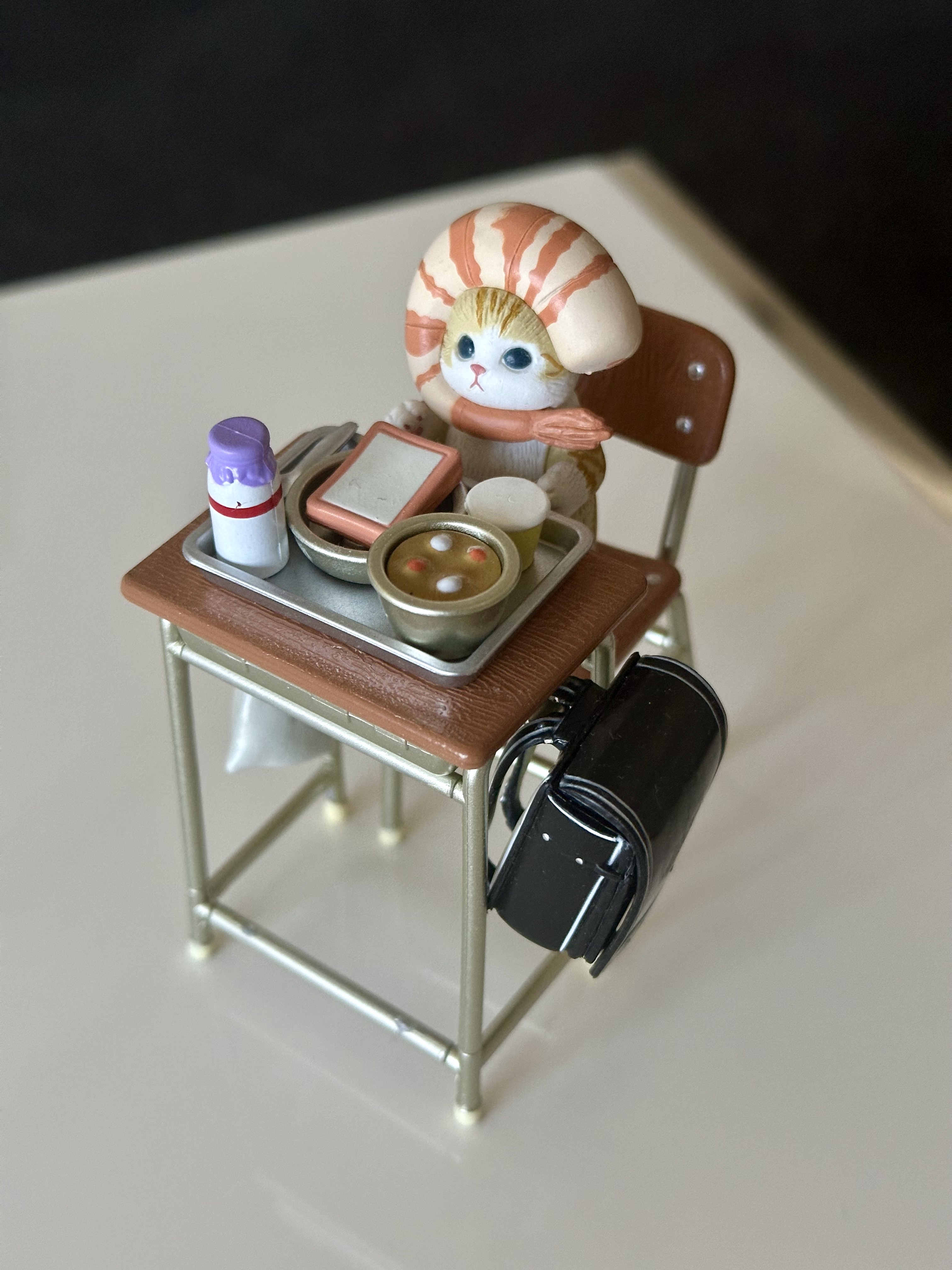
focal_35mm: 48
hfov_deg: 30.3
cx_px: 476
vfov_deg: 39.7
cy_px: 635
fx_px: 1760
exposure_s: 1/53
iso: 250
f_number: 1.78
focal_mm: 6.86
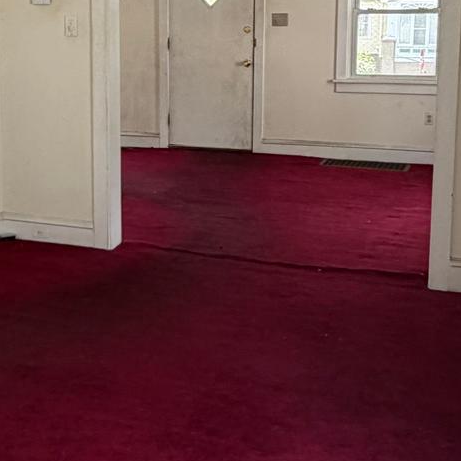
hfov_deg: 31.0
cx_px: 175
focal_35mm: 55
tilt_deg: -8.3
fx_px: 829
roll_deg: +1.4
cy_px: 140
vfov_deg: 30.8
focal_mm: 2.22
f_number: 2.2
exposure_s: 1/121
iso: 125
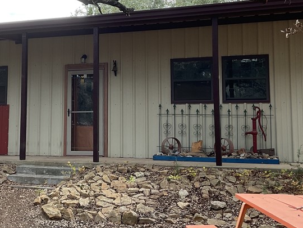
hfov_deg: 34.7
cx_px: 106
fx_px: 481
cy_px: 80
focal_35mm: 55
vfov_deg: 26.4
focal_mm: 3
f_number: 1.8
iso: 16
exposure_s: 1/307
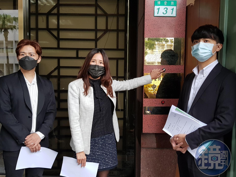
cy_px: 90
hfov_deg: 65.3
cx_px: 115
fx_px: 184
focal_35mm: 27
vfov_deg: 51.3
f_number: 1.7
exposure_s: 1/55
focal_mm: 4.3
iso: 200
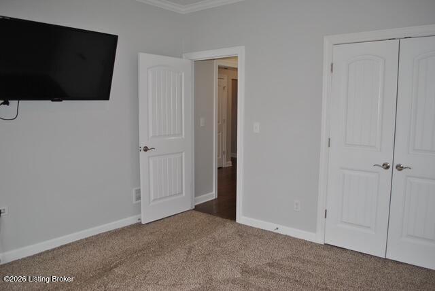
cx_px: 218
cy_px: 146
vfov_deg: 48.0
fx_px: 327
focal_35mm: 27
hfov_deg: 67.3
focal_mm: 18
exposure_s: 1/60
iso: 200
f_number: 3.5
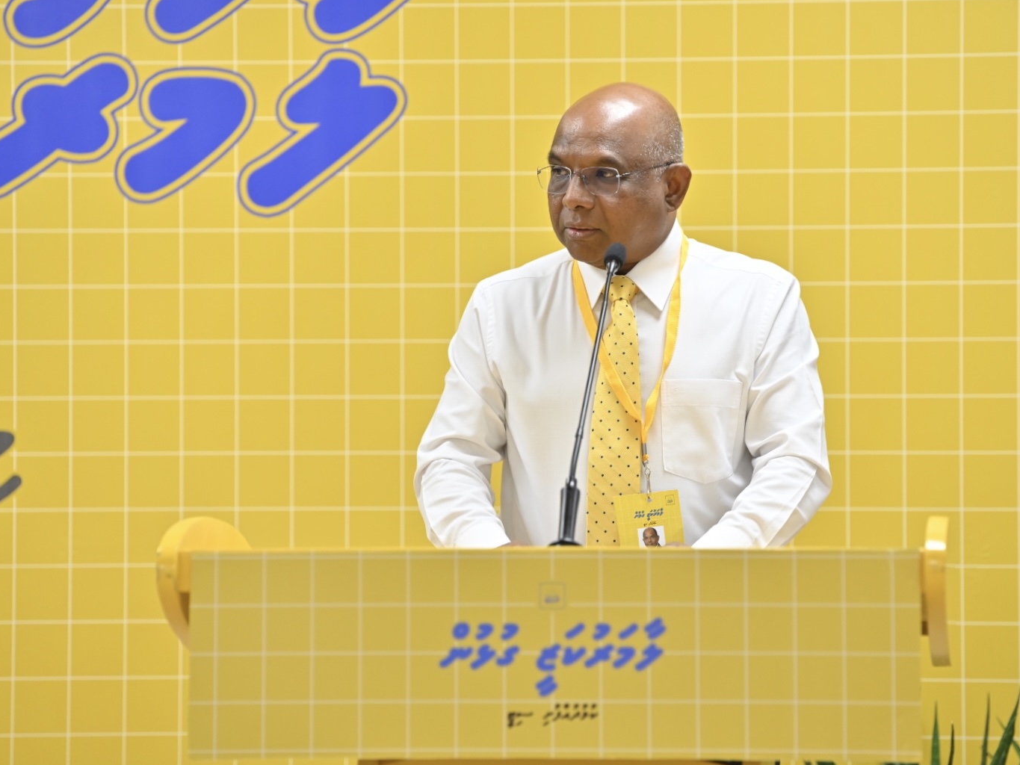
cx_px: 557
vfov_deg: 10.1
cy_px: 383
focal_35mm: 147
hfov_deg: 13.4
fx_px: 4332
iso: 1250
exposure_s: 1/200
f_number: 3.2
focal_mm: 135
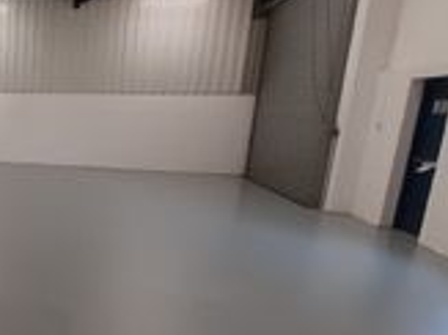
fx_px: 414
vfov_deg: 43.5
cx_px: -33
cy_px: 222
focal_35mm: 32
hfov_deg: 44.7
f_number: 2.2
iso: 125
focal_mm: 1.13
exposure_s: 1/50
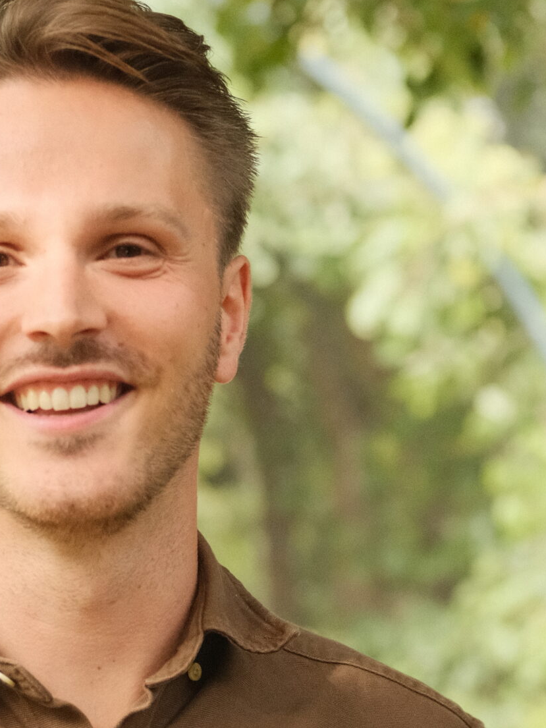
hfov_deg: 8.9
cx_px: 79
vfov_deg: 11.8
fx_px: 3511
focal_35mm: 167
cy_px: 512
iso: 4000
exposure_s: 1/4000
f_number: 2.8
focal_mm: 50
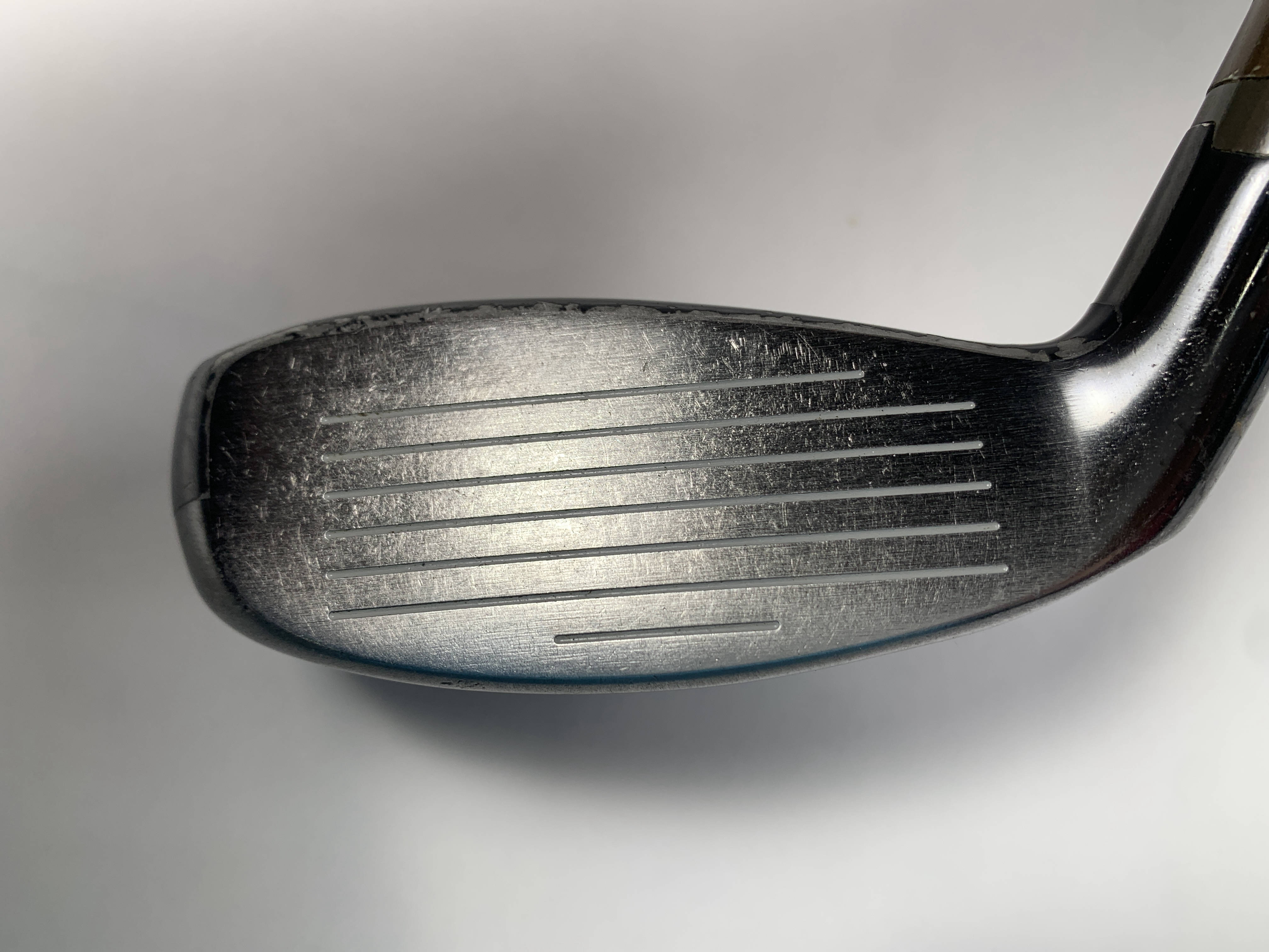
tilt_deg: -69.0
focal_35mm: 26
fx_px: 953
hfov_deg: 67.3
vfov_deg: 53.1
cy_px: 476
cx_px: 634
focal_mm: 4.25
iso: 25
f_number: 1.8
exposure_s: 1/204
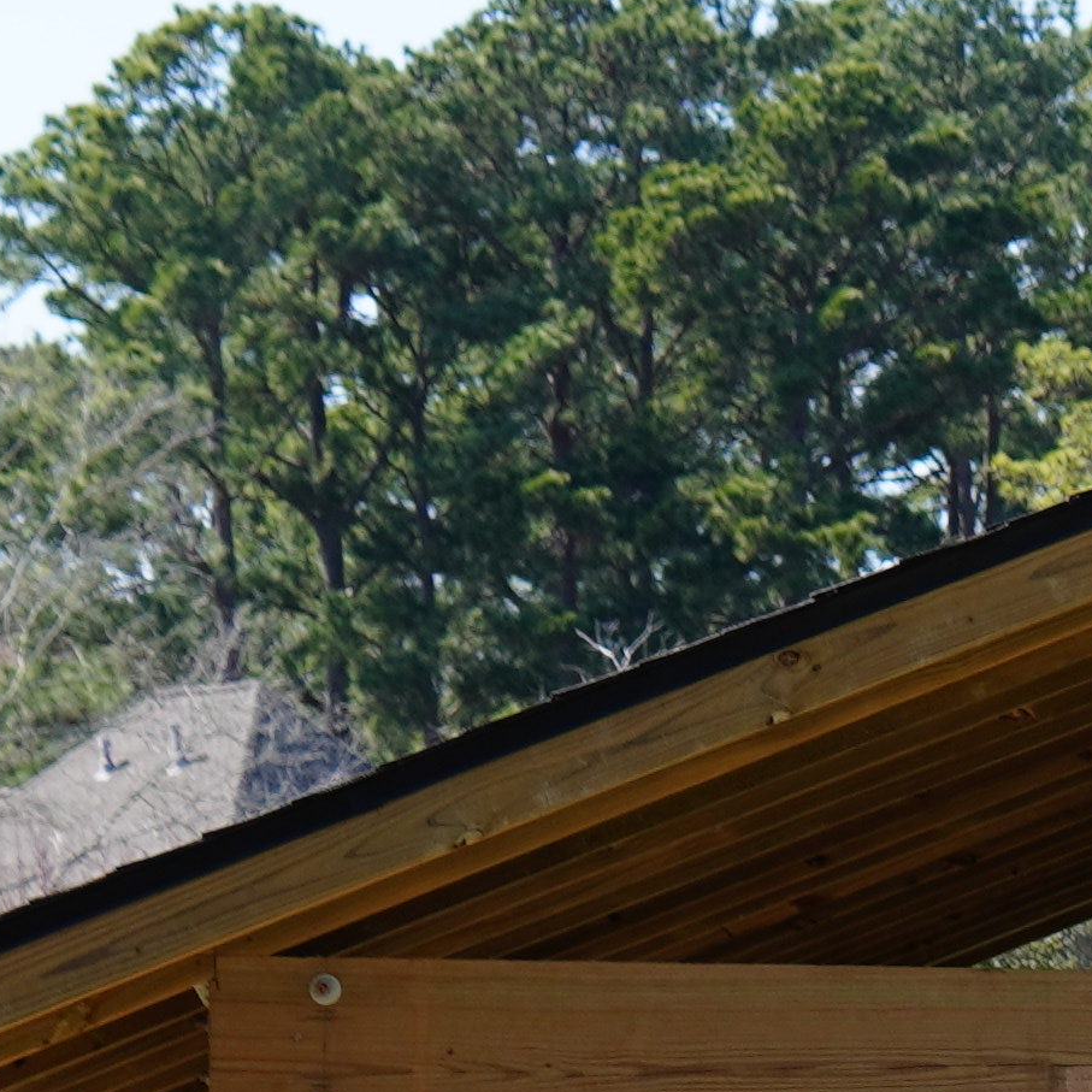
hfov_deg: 6.4
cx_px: 3026
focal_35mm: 253
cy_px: 1551
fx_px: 9030
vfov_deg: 6.8
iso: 100
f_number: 5
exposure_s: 1/250
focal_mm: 30
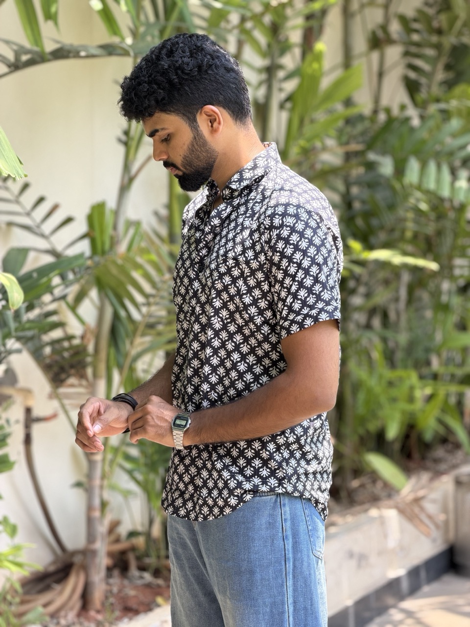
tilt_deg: -4.5
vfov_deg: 19.6
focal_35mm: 100
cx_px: 235
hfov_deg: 14.8
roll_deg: +0.1
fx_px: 1810
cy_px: 314
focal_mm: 16.89
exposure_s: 1/129
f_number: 2.8
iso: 50
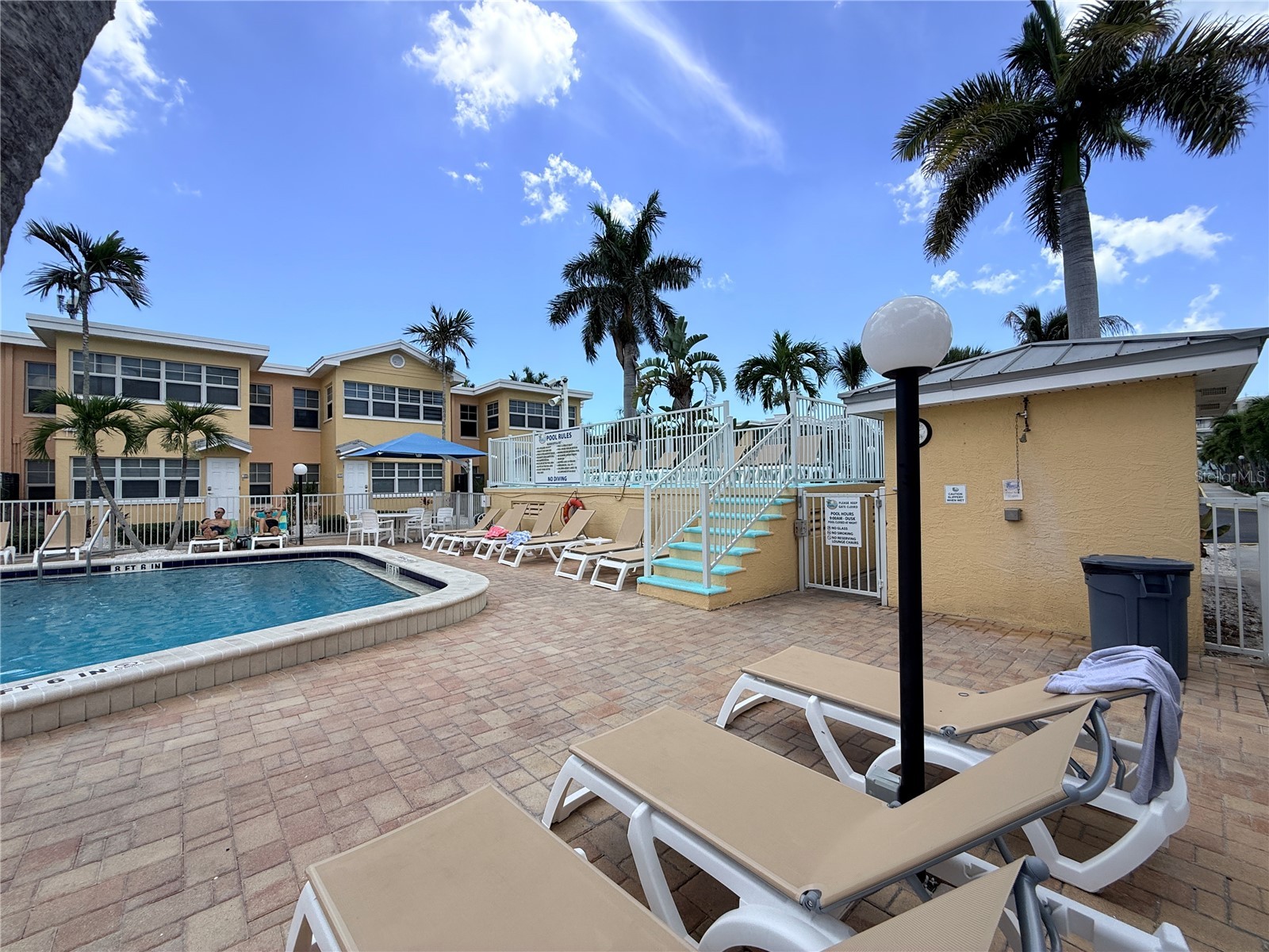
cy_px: 476
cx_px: 634
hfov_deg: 102.1
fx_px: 513
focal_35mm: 14
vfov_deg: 85.7
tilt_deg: +1.2
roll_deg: +0.9
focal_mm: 2.22
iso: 50
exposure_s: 1/1656
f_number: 2.2
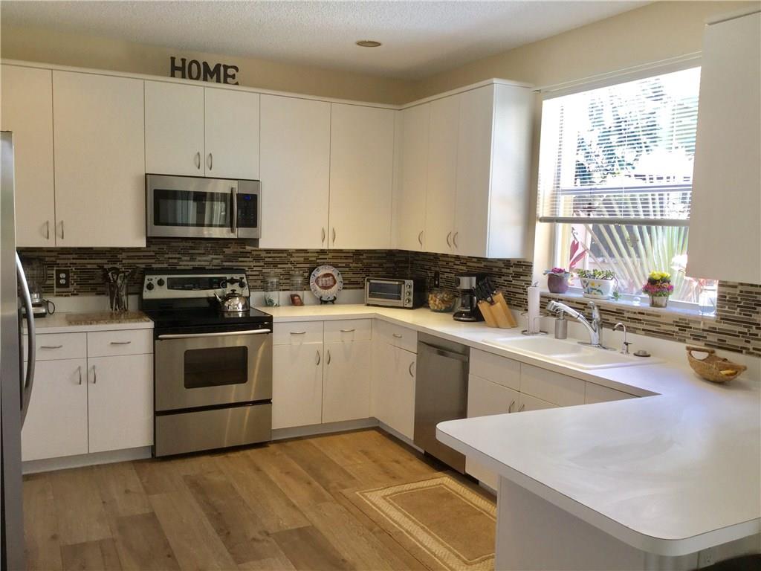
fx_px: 682
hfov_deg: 58.4
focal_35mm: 31
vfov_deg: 45.4
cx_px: 380
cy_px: 286
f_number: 2.4
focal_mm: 3.3
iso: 32
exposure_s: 1/60
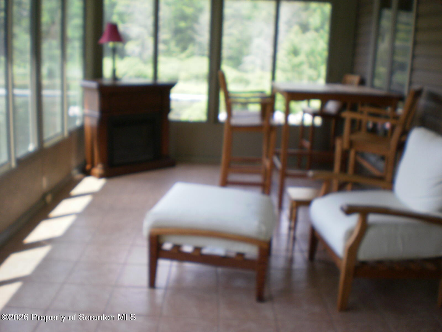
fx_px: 460
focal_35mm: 36
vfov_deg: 39.7
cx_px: 221
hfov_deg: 51.4
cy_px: 166
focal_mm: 6.3
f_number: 3.1
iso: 100
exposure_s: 1/80
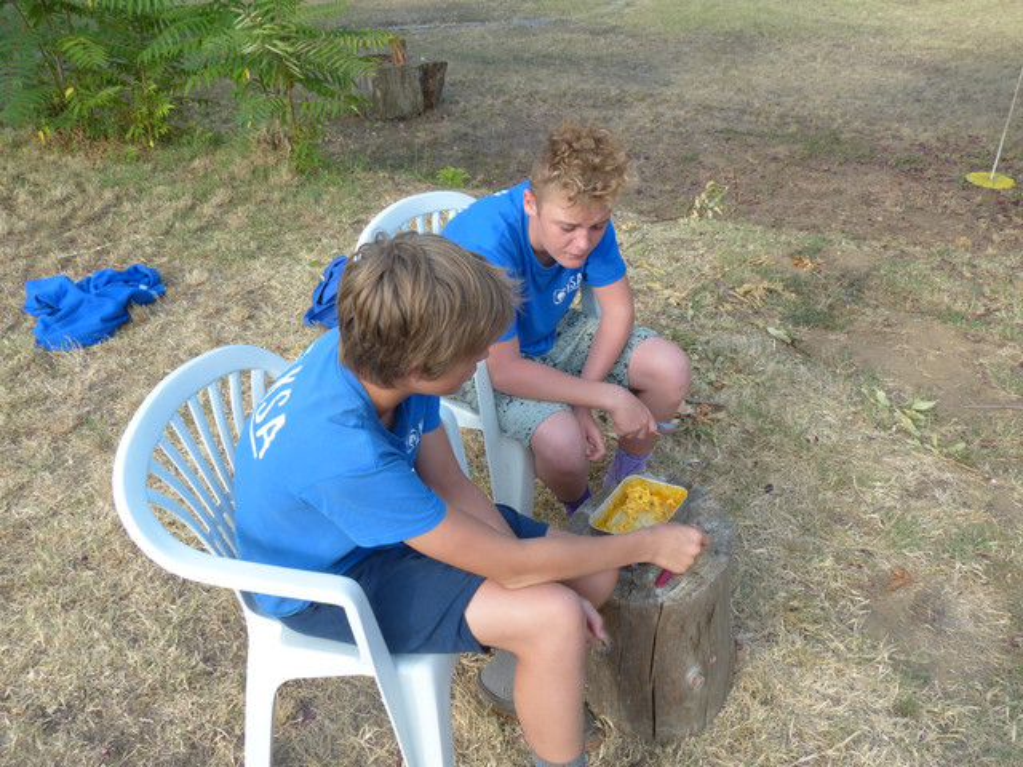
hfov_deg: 61.7
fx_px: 857
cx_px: 512
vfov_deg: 48.2
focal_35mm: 29
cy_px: 384
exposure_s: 1/200
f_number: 4
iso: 100
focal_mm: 5.3
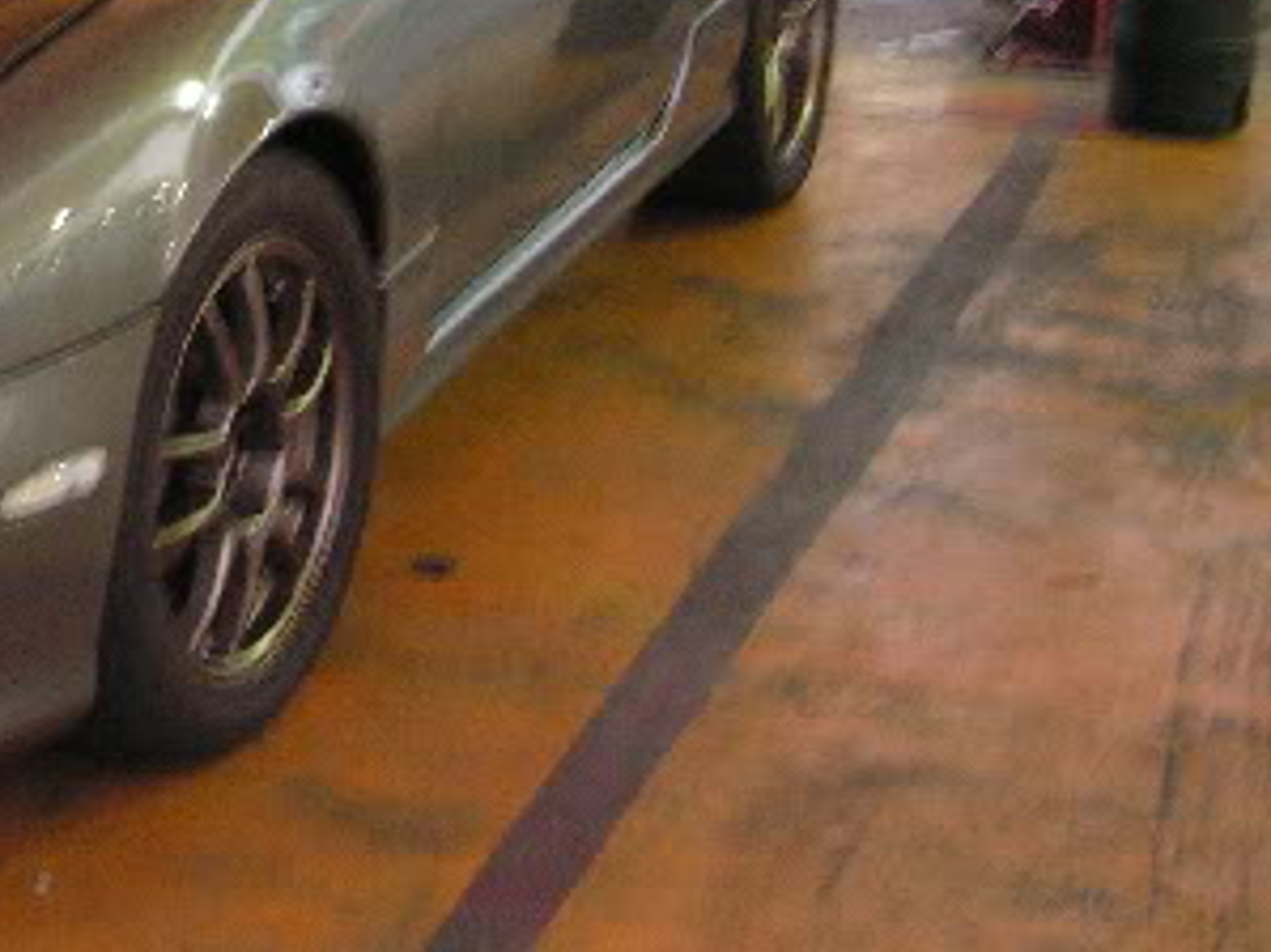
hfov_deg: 20.9
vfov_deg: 16.1
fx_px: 3303
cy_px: 38
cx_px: -77
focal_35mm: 90
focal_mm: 7.1
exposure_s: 1/15
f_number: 2.8
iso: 200
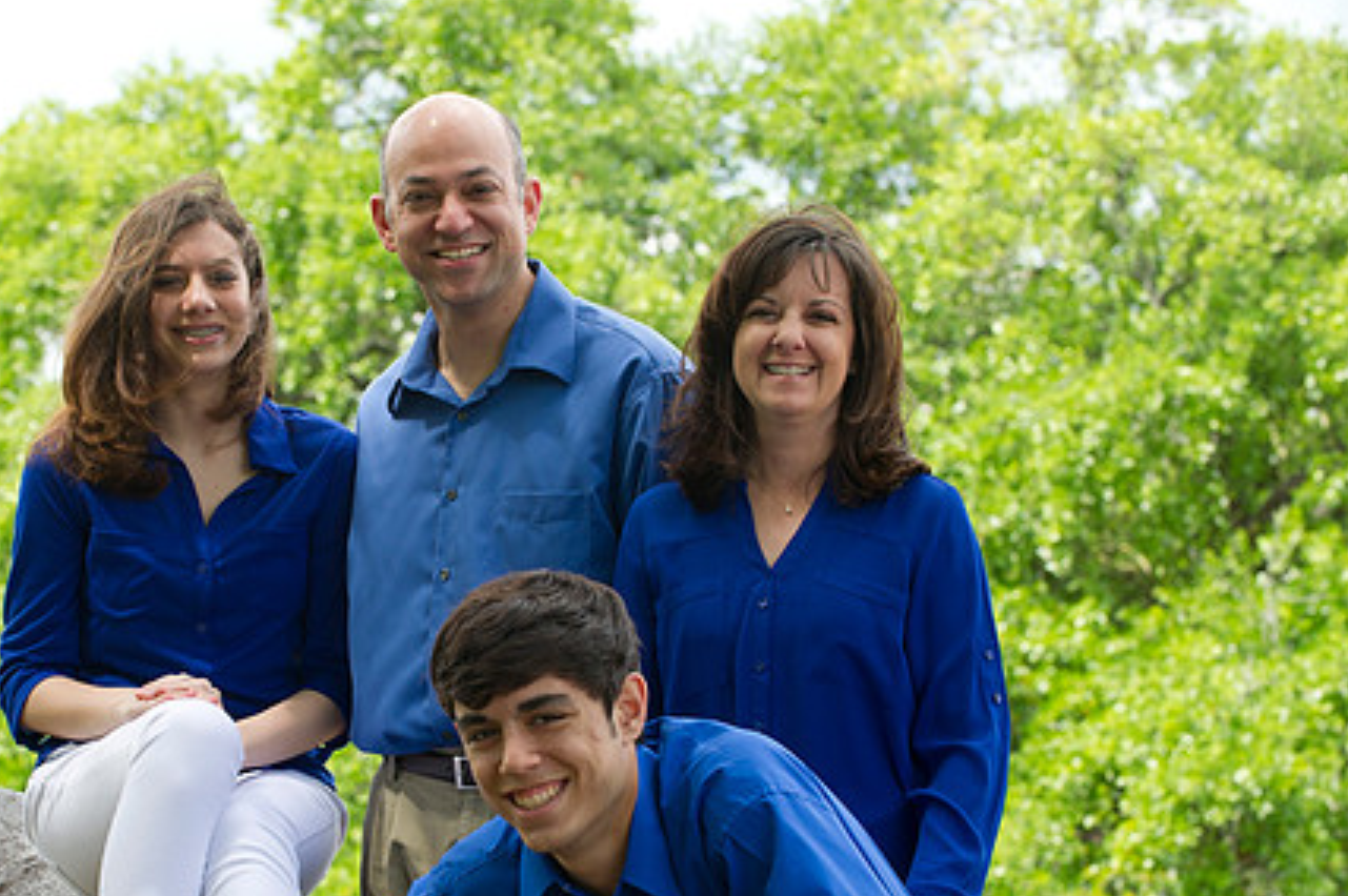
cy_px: 587
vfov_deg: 10.6
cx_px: 439
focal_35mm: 129
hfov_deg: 15.9
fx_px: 4826
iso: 320
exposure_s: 1/160
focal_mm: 95
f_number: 5.6
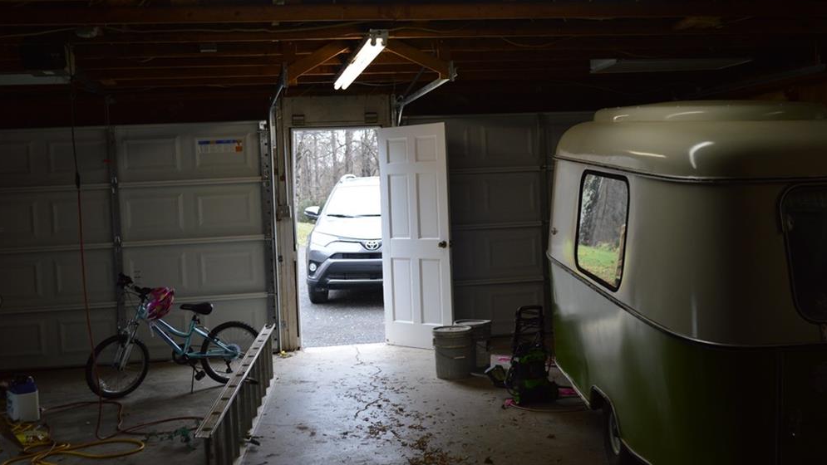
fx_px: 921
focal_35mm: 42
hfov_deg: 48.4
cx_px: 410
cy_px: 229
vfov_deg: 28.4
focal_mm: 26
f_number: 4.2
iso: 400
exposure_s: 1/80
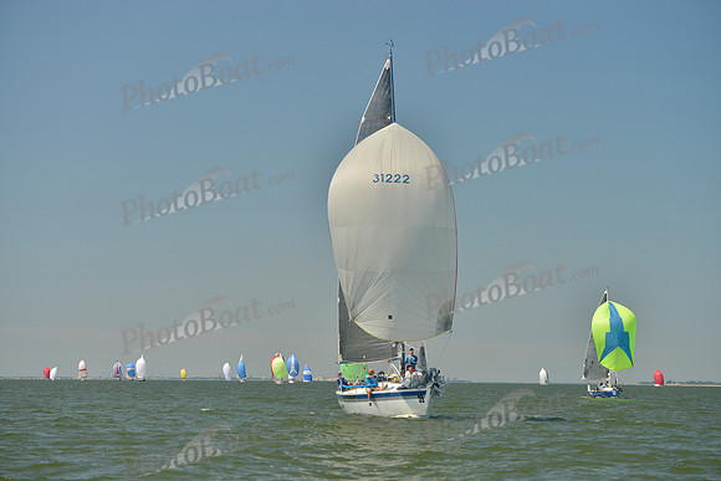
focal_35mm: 98
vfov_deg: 14.0
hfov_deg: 20.8
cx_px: 360
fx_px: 1963
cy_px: 240
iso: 200
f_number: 5
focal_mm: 98
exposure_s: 1/800
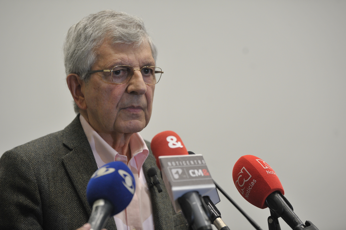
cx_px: 173
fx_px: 1172
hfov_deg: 16.8
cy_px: 115
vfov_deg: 11.2
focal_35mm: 122
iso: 2000
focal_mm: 122
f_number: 2.8
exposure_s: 1/320
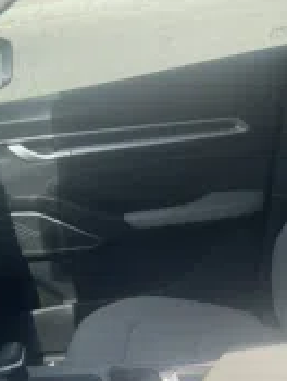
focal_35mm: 57
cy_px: 429
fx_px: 628
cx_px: 93
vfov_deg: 29.9
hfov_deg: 25.6
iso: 32
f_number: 1.6
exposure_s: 1/1689
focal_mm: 5.1
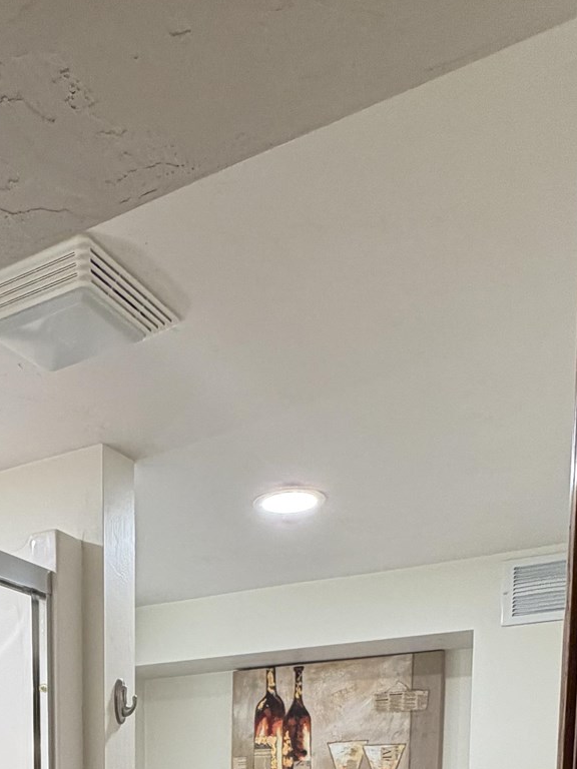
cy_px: 932
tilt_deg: -6.4
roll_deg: +1.0
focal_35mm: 42
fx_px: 933
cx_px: 89
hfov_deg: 33.0
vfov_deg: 35.1
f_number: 2.2
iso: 250
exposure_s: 1/60
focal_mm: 2.22
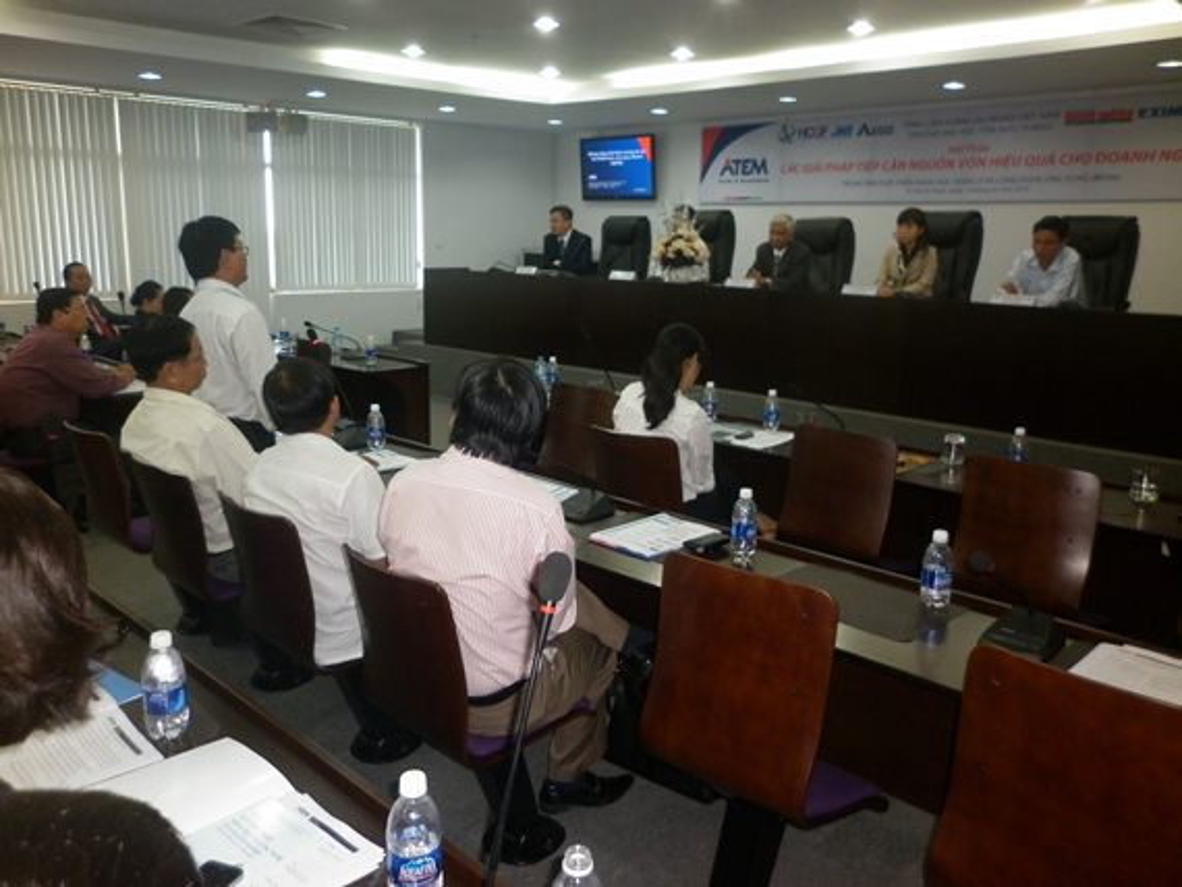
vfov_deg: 49.8
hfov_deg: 63.4
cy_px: 444
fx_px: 956
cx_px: 591
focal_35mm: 28
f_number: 2.8
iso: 160
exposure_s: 1/30
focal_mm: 5
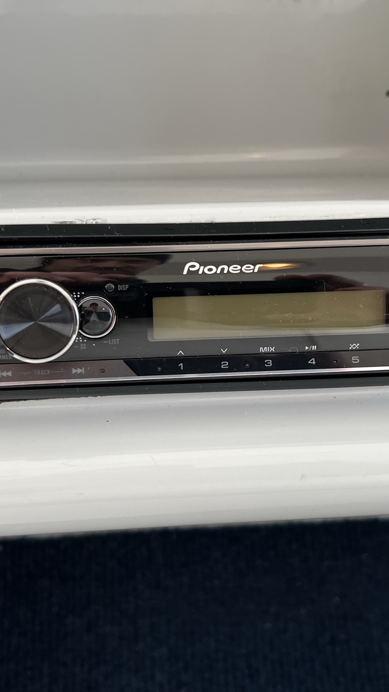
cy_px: 347
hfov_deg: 31.2
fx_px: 697
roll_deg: -1.3
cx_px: 178
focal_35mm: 38
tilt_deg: -36.9
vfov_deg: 52.8
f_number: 1.5
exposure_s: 1/121
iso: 100
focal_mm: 5.7
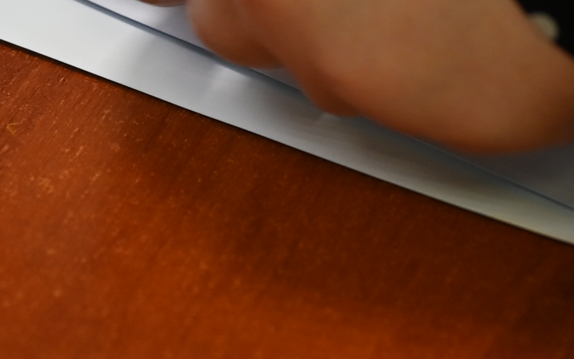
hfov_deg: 5.1
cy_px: -458
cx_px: 243
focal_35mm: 409
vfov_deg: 3.2
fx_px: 6399
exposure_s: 1/125
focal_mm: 87
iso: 500
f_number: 4
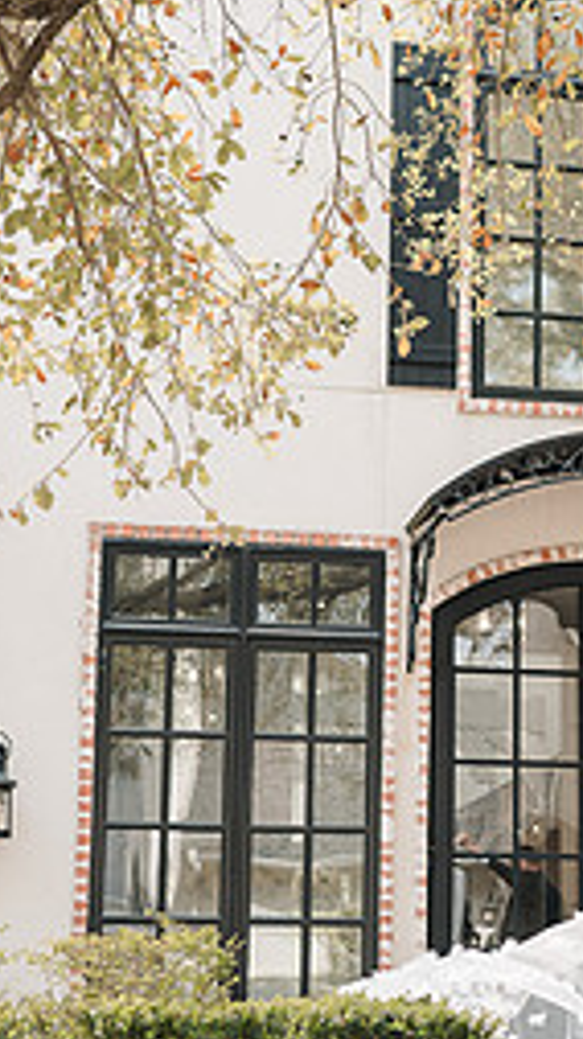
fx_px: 2505
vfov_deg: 23.4
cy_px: 530
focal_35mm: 91
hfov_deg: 13.1
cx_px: 604
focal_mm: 35
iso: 100
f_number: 2.5
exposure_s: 1/640
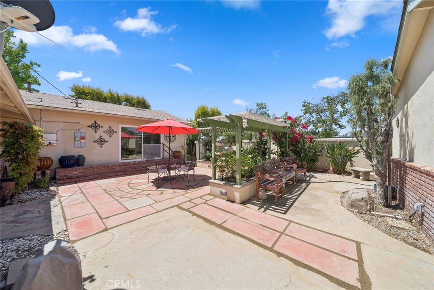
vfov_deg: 90.0
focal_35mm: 12
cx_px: 217
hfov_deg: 112.6
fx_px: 145
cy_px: 145
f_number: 8
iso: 100
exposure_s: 1/400
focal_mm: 12
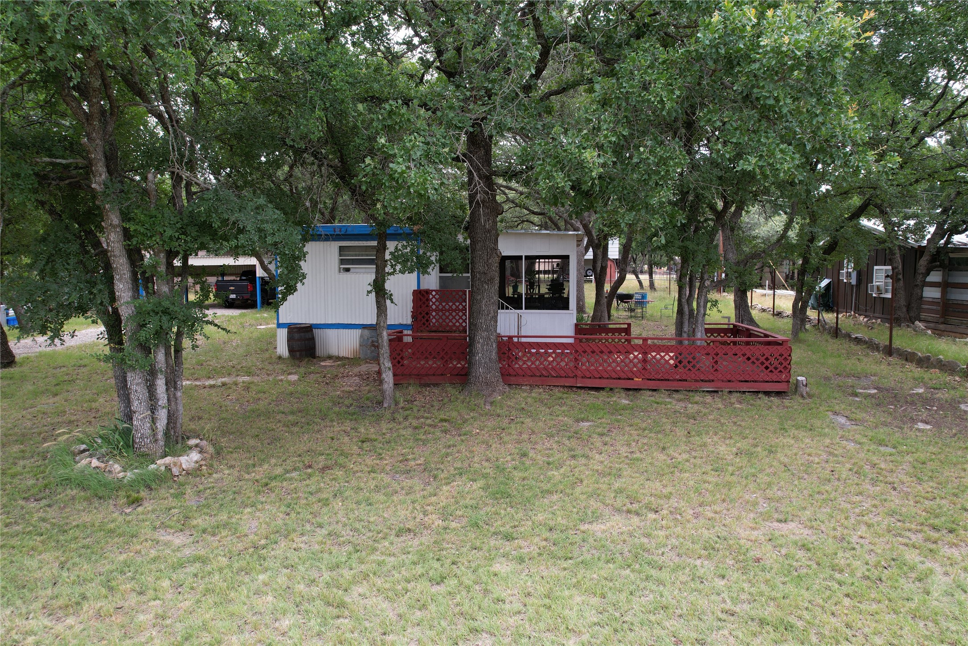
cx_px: 484
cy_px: 323
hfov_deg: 78.6
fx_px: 592
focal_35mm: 22
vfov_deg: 57.2
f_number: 2.8
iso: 100
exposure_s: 1/320
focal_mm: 8.38
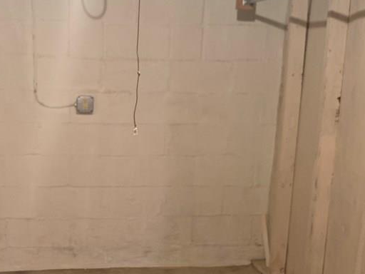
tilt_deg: -12.4
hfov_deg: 36.1
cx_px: 96
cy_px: 188
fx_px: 548
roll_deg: -2.0
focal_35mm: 52
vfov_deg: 27.8
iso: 640
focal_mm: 4.25
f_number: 1.8
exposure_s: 1/30
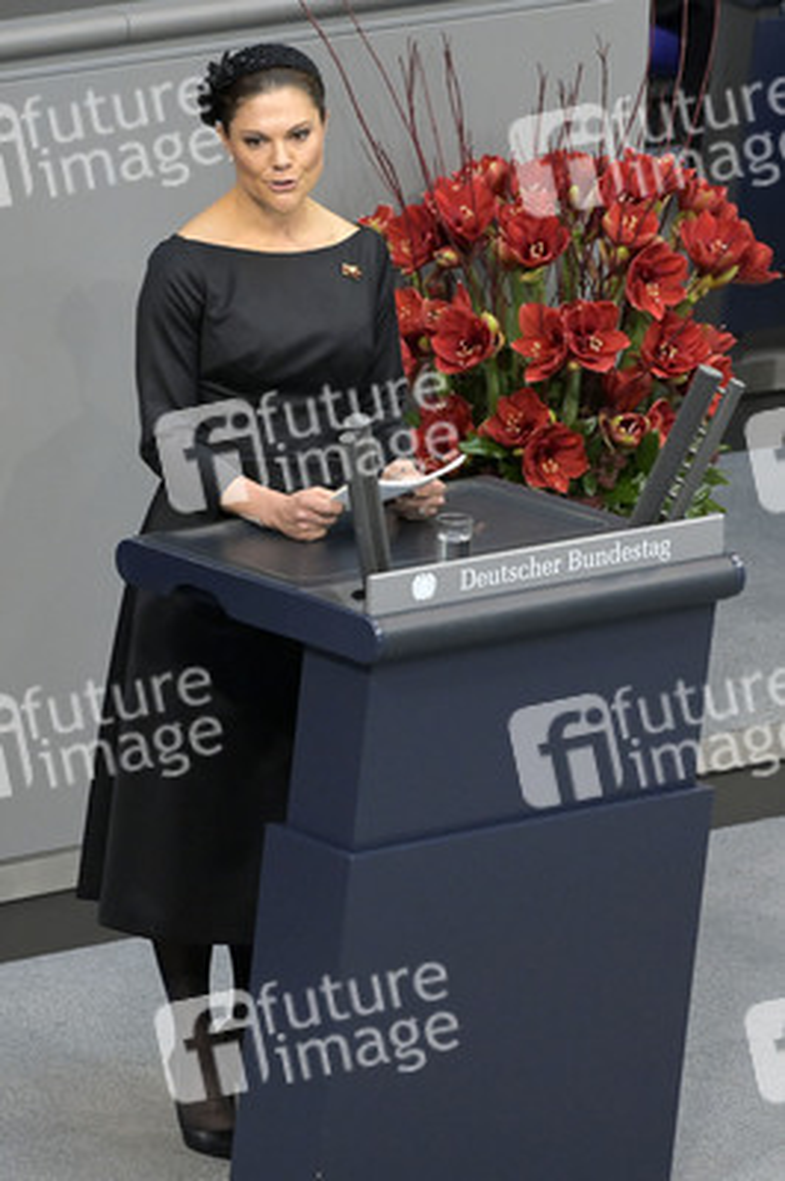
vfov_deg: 10.3
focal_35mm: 200
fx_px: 6553
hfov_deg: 6.9
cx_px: 392
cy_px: 590
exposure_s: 1/320
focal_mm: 200
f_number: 5.6
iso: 10000
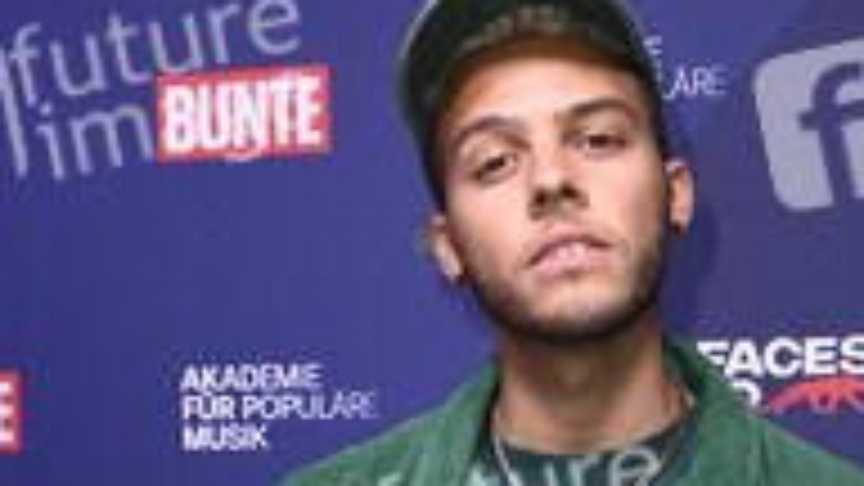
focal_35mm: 87
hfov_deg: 24.3
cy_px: 778
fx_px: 1993
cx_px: 576
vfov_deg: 13.0
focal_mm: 40
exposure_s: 1/250
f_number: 5.6
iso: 1000
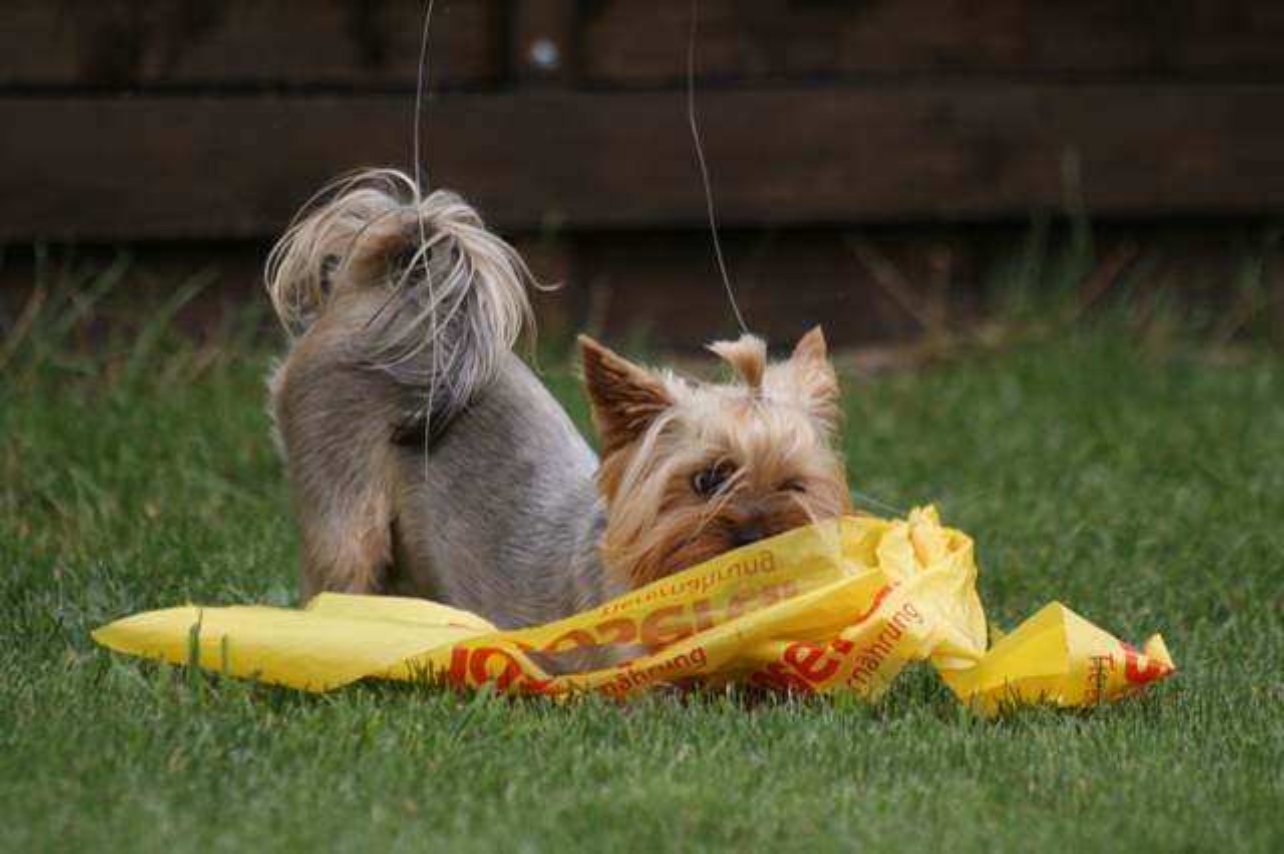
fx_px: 12298
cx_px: 642
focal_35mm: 345
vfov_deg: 4.0
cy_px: 427
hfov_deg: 6.0
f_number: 5.6
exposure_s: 1/400
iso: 160
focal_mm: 230
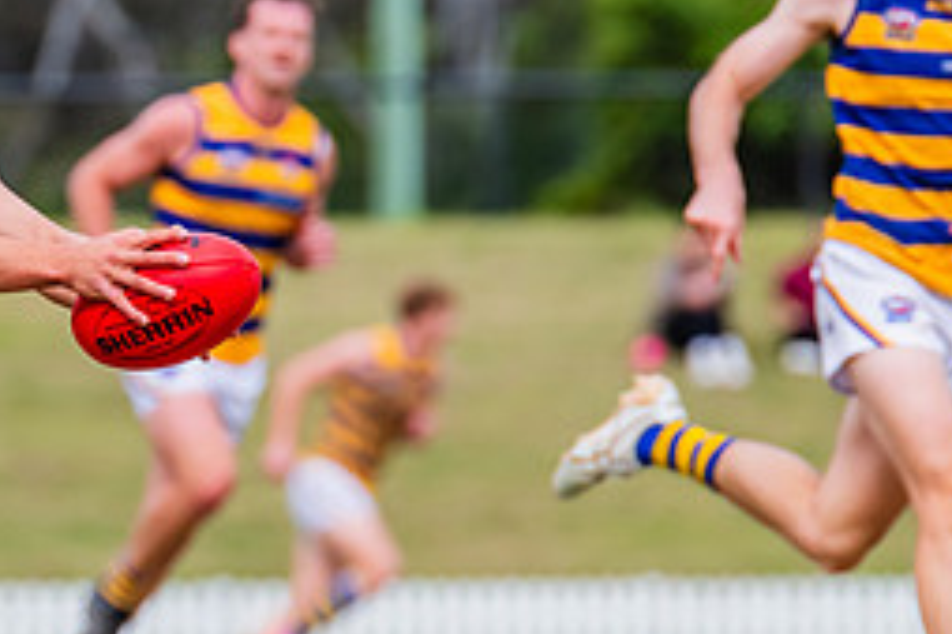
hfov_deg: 1.9
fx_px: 28223
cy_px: 479
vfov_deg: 1.3
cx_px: -155
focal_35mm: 1068
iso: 800
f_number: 7.1
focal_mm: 420
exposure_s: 1/1250
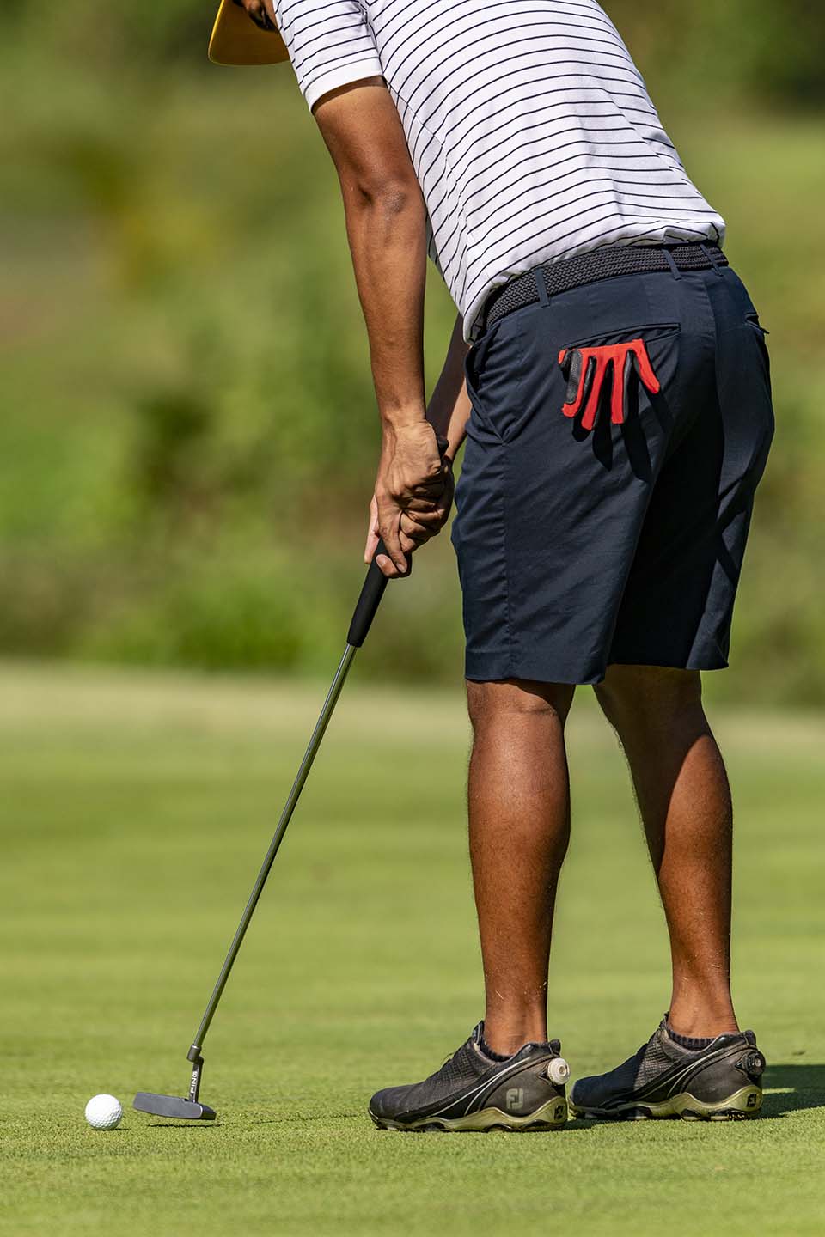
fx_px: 22342
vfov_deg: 3.2
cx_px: 412
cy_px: 618
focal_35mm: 650
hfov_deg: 2.1
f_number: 6.3
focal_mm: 650
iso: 200
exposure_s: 1/2000
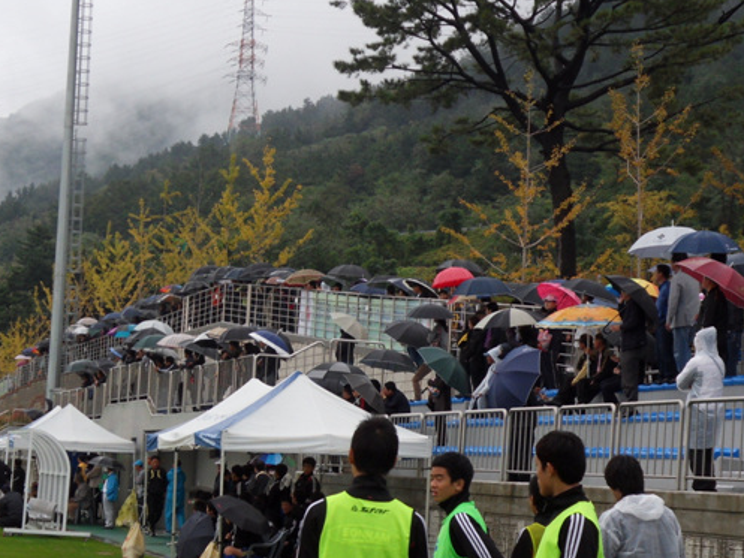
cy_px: 326
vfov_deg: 14.4
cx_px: 306
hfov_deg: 19.1
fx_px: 2214
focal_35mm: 103
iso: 80
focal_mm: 10.5
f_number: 4.8
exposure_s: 1/180
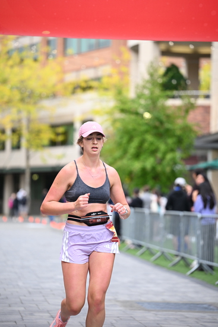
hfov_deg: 11.0
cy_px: 164
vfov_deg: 16.4
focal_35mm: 125
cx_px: 109
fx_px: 1135
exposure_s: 1/2000
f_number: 2.8
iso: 1000
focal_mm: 125
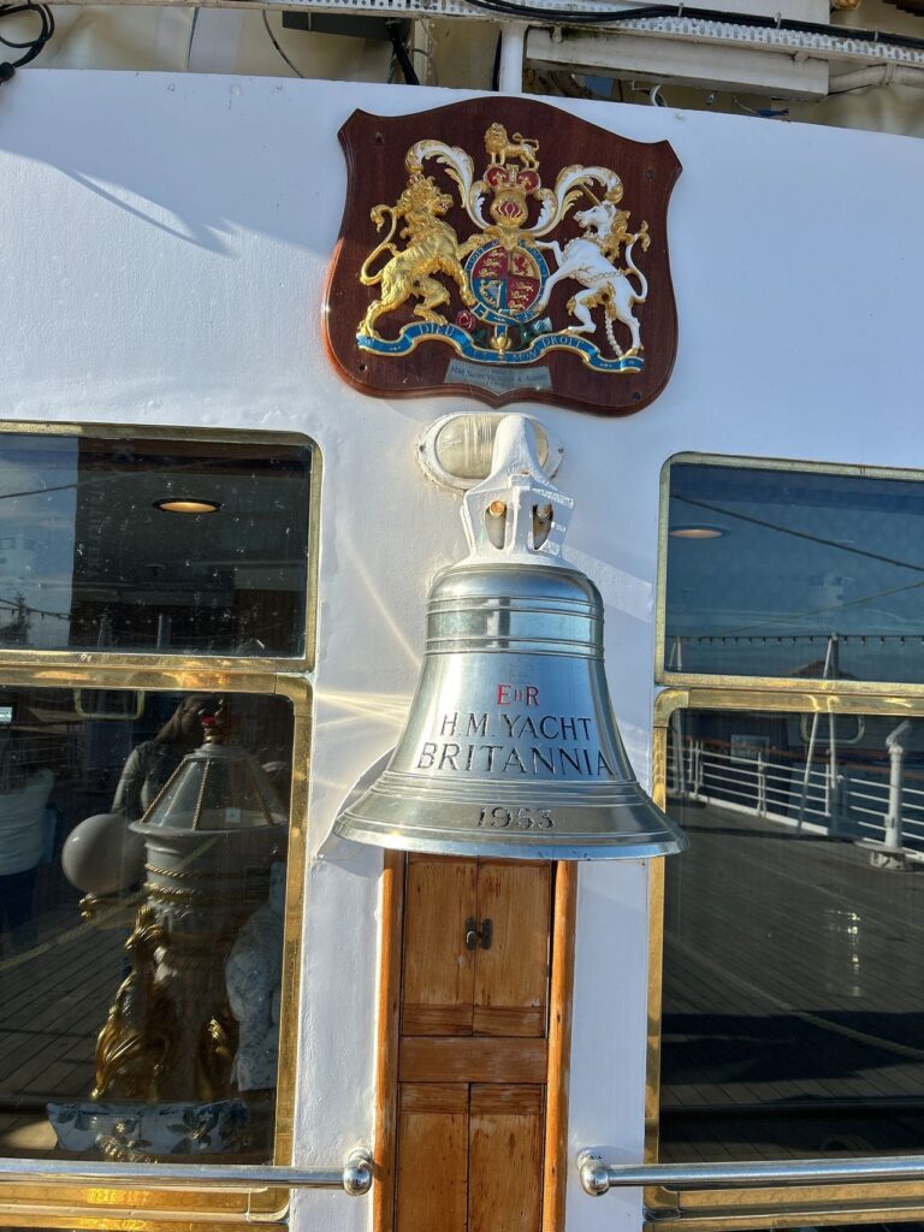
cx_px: 462
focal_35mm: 26
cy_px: 616
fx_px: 925
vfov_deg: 67.3
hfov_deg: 53.1
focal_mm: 5.7
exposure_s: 1/2695
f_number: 1.5
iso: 50
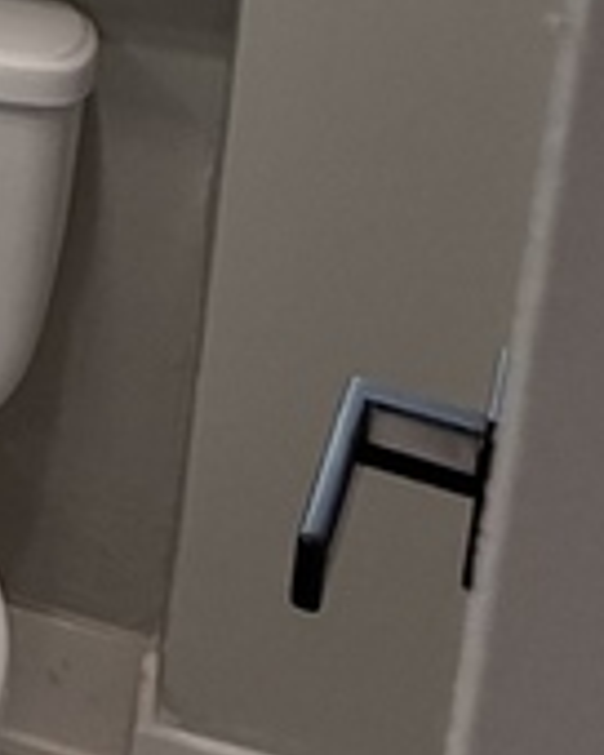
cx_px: -1119
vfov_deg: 19.6
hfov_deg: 11.6
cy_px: -324
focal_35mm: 87
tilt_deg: -10.7
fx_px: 1944
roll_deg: +0.6
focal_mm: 2.22
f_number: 2.2
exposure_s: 1/120
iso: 100
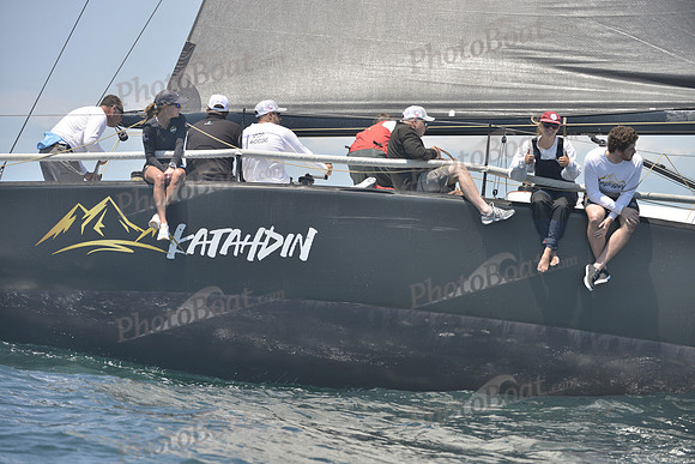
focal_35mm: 200
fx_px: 3862
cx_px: 348
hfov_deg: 10.3
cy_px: 232
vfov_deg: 6.9
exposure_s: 1/800
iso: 280
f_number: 6.3
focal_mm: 200
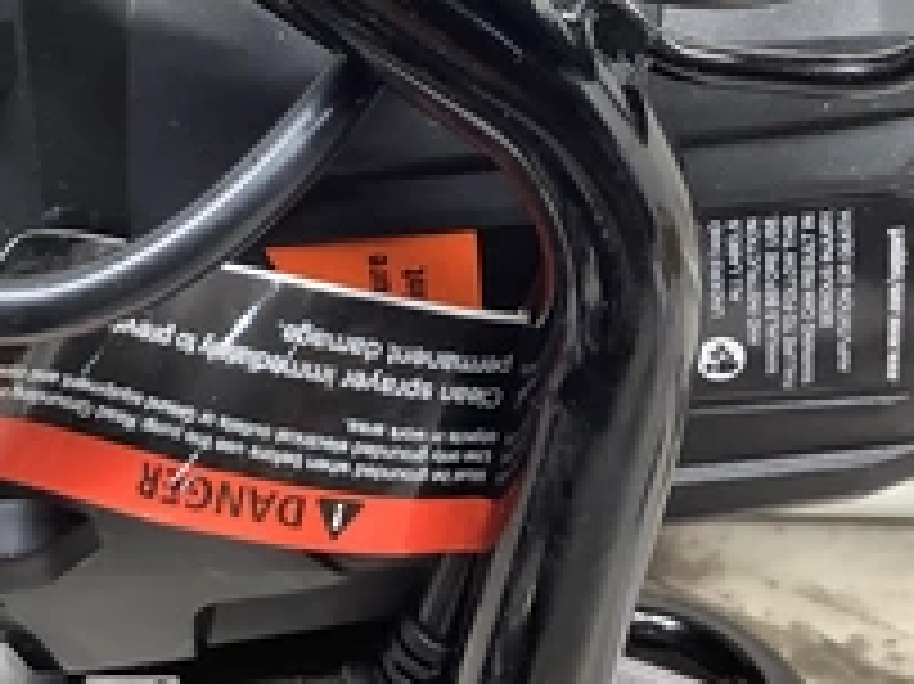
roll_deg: +4.7
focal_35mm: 61
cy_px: 184
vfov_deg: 23.8
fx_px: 1610
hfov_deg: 31.7
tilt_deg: -22.3
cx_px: 392
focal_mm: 3.3
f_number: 2.4
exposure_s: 1/60
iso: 160
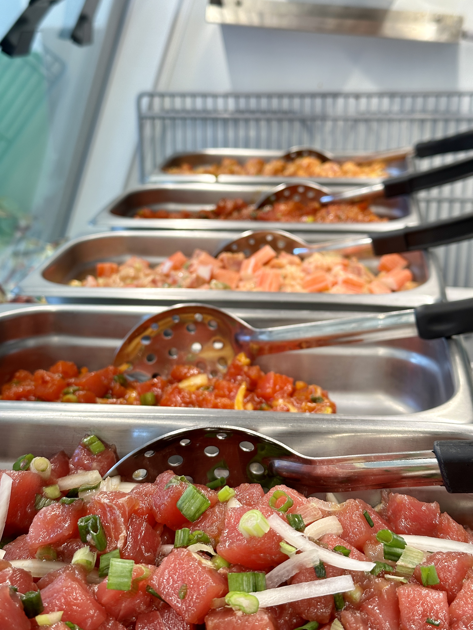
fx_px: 875
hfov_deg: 30.3
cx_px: 236
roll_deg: +1.3
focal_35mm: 48
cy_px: 315
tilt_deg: -19.5
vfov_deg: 39.7
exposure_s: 1/121
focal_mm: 6.86
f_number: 1.78
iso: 64
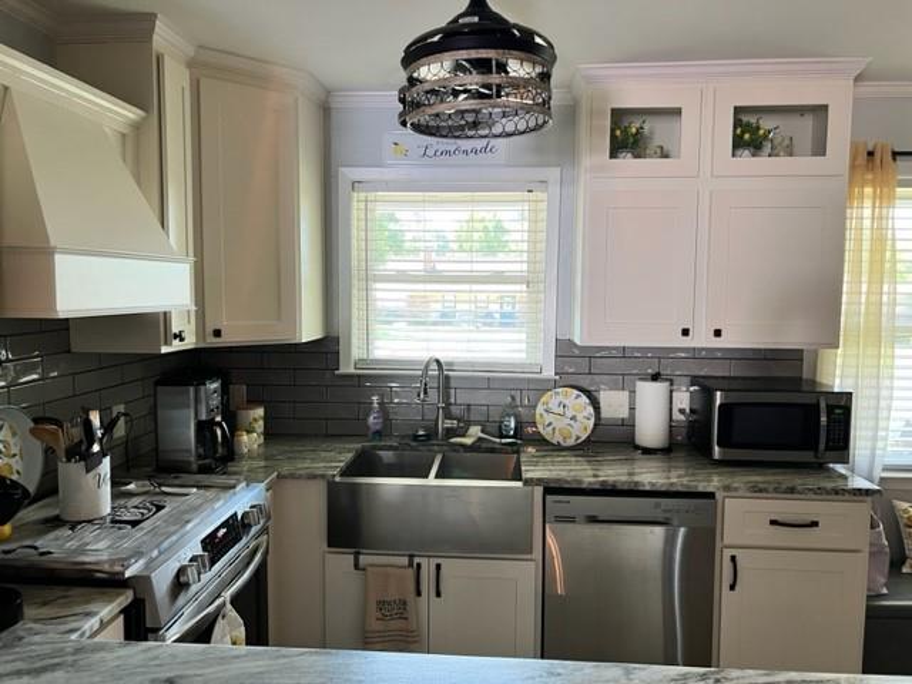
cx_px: 456
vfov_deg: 53.1
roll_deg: -0.3
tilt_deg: -5.7
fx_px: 685
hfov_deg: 67.3
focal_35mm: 26
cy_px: 342
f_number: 1.5
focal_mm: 5.7
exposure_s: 1/60
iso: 100
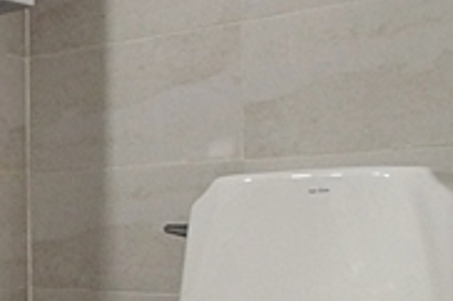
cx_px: -371
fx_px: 830
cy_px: 231
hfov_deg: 20.7
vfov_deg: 20.4
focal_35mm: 66
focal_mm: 10
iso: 1600
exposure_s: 1/30
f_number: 9
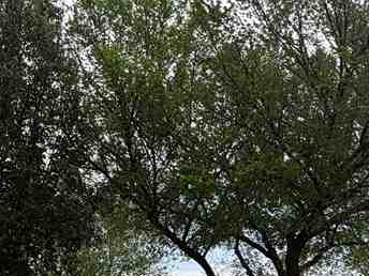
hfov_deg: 36.8
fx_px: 554
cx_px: 163
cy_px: 272
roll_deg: -0.9
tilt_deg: +9.6
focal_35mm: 52
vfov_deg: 26.6
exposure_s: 1/770
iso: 32
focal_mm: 2.22
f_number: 2.2
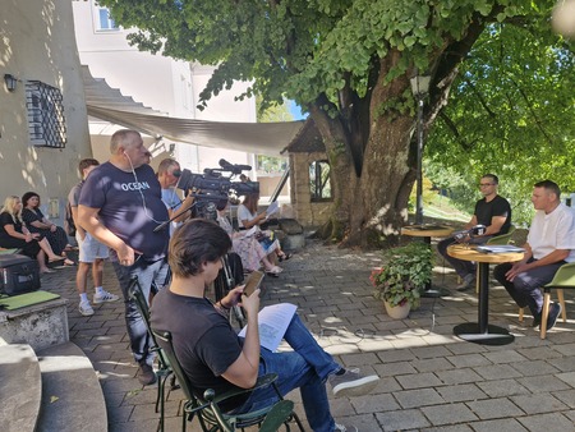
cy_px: 216
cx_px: 288
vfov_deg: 58.9
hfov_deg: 73.9
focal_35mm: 23
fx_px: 382
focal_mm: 5.54
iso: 50
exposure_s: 1/336
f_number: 1.8
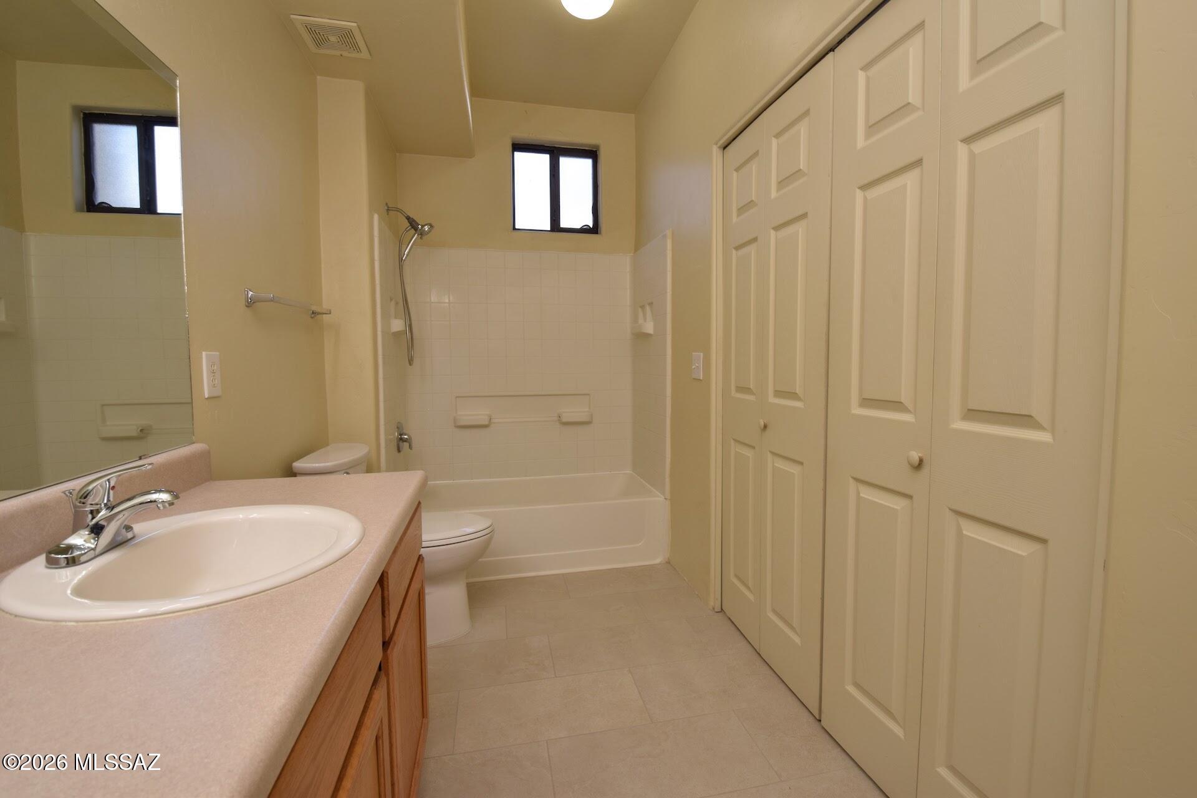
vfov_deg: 77.3
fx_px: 499
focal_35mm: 15
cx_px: 598
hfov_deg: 100.4
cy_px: 399
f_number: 9
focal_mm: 10
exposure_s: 1/50
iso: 400
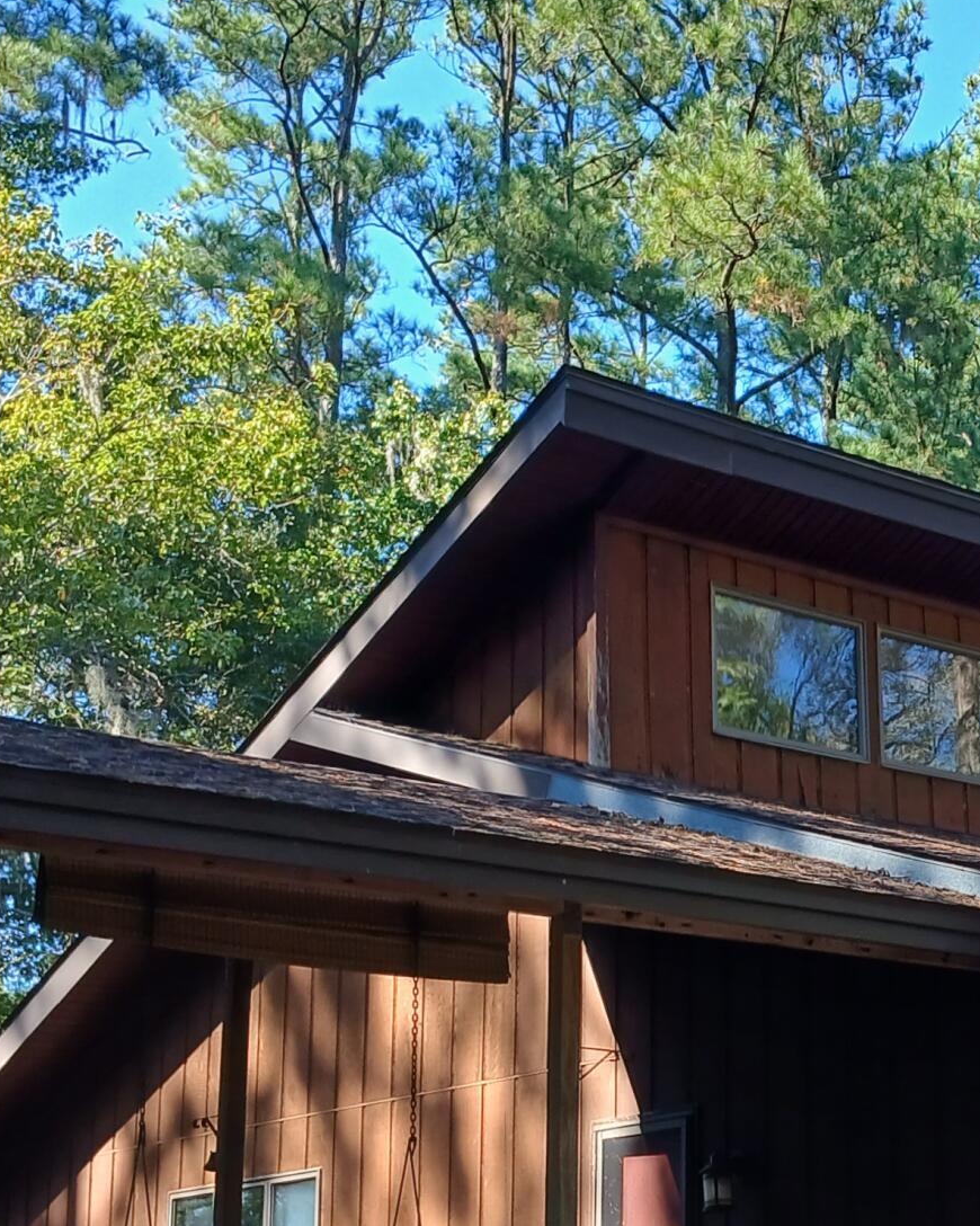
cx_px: 974
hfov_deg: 21.1
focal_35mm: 70
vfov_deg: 27.0
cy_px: 783
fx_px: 2539
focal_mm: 3.98
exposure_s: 1/145
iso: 20
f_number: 1.8
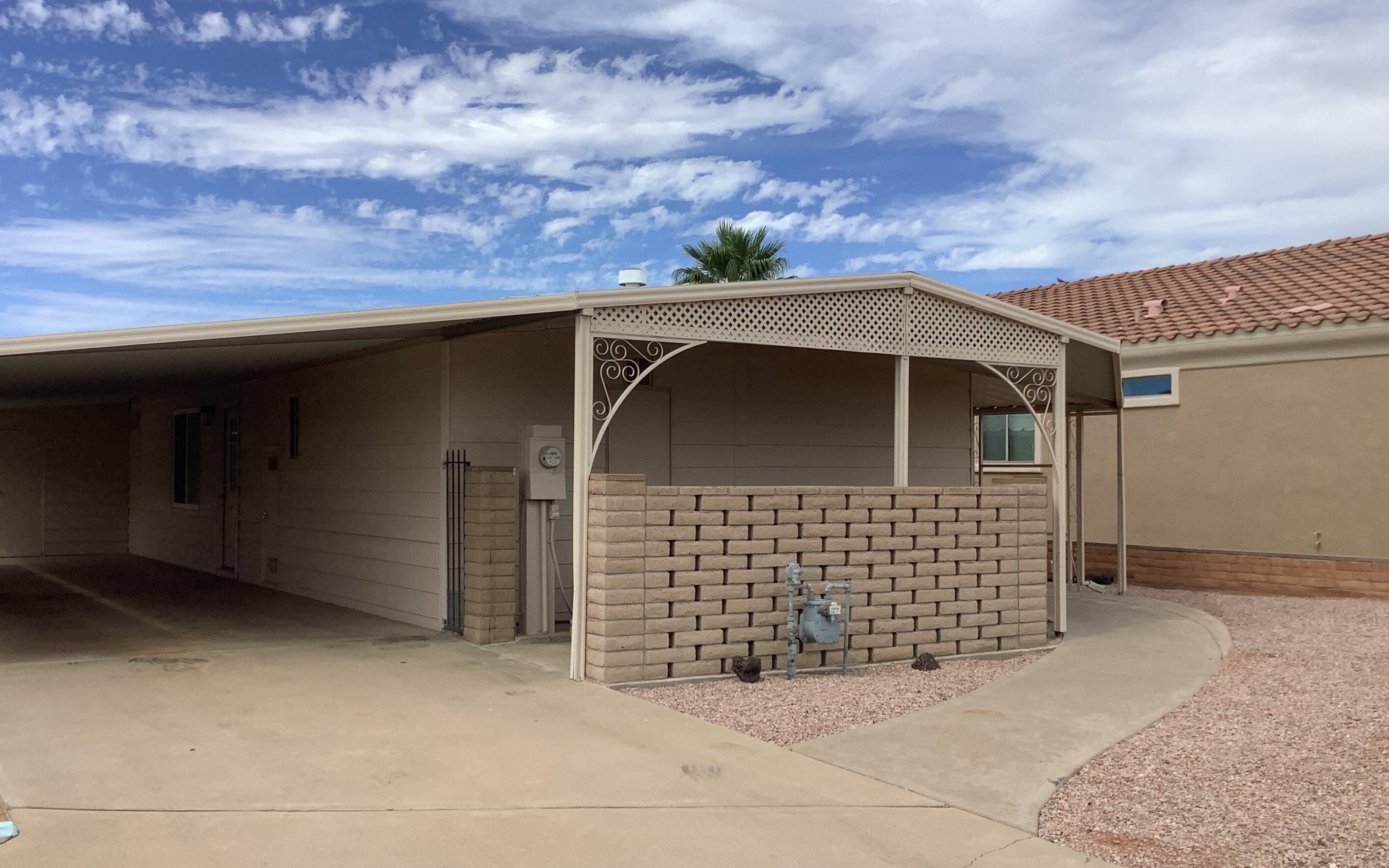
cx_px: 652
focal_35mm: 35
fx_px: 1325
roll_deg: -0.4
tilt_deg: +1.4
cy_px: 466
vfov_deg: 36.3
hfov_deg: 55.3
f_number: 2.4
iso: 25
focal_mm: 3.3
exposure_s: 1/1631
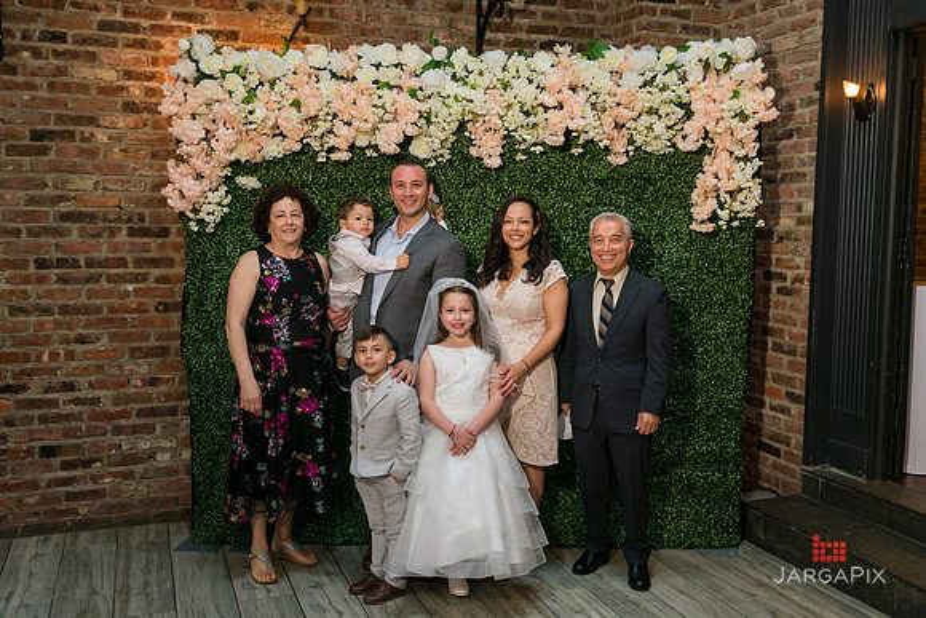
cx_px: 463
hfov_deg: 54.4
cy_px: 309
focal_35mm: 35
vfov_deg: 37.9
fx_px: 900
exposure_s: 1/125
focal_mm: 35
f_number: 5.6
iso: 1600
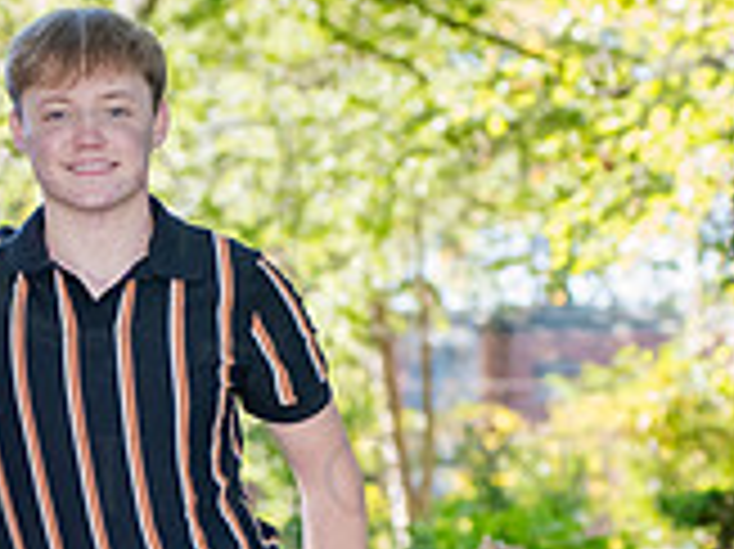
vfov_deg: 7.0
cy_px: 634
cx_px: 104
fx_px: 4492
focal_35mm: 212
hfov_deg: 9.3
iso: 800
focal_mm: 80
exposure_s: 1/400
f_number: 4.5
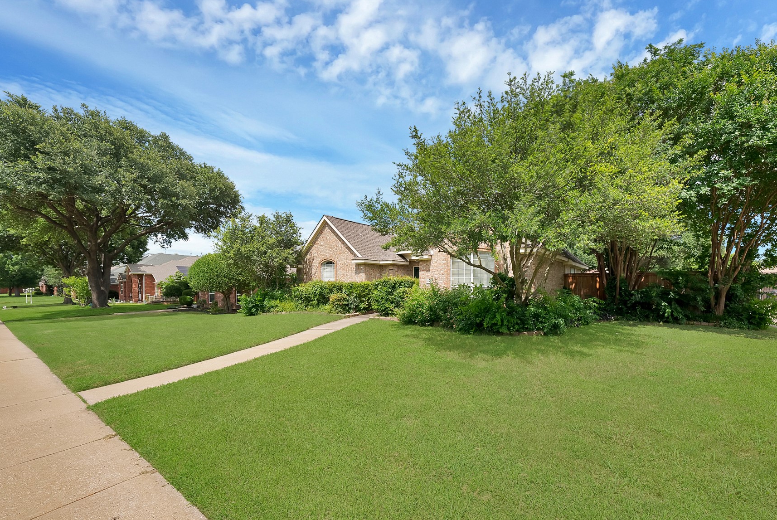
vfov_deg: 81.1
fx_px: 302
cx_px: 423
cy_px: 289
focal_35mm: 14
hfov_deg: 103.9
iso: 640
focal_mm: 12
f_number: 9
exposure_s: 1/400
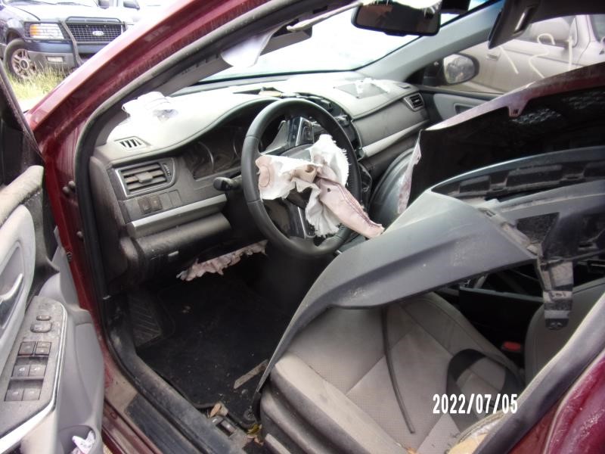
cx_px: 302
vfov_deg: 56.8
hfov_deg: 71.6
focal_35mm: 24
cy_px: 227
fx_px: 419
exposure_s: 1/70
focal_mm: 4.3
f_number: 3.3
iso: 80
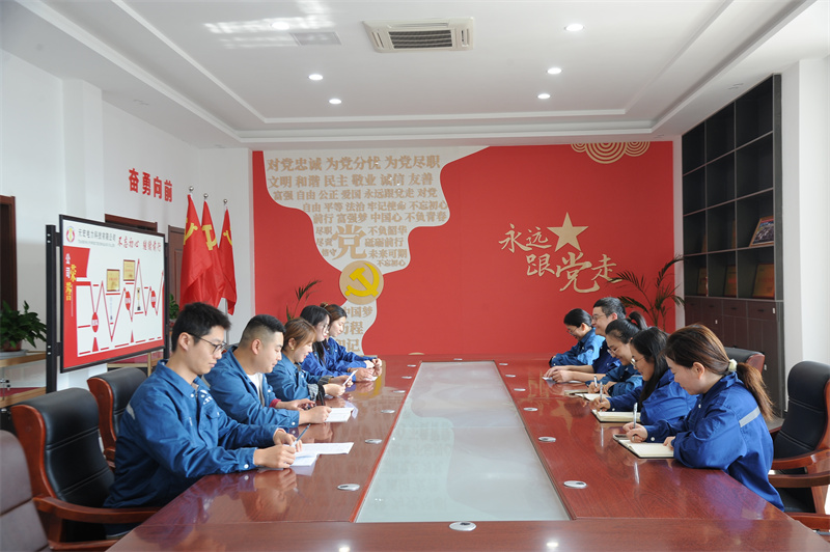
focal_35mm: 35
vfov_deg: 37.8
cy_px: 276
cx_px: 415
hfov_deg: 54.5
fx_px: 806
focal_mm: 35
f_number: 5.6
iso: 400
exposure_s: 1/20
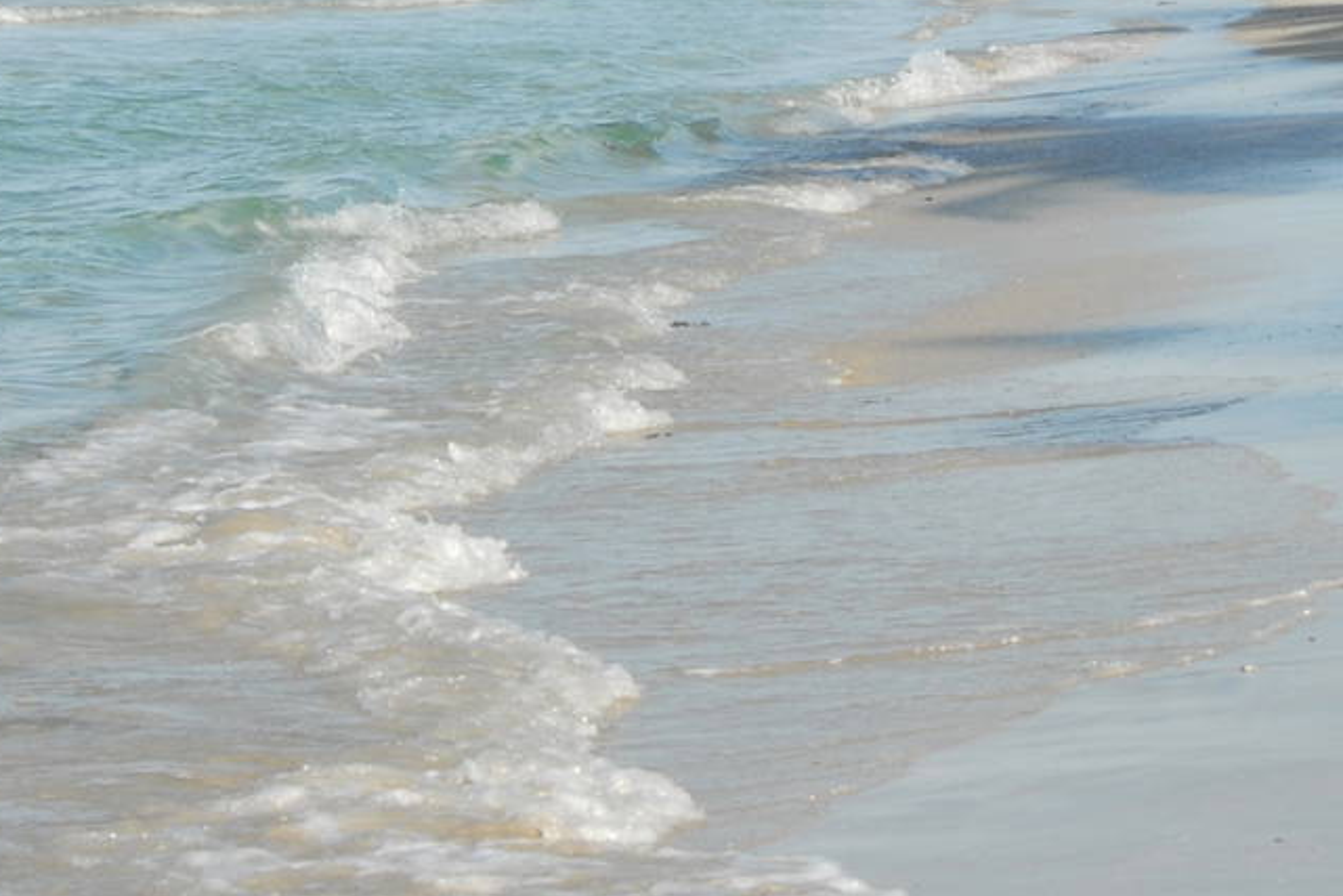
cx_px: 1278
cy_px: -111
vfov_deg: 8.9
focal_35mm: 153
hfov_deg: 13.3
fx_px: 5709
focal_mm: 34
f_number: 10
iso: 200
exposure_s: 1/350
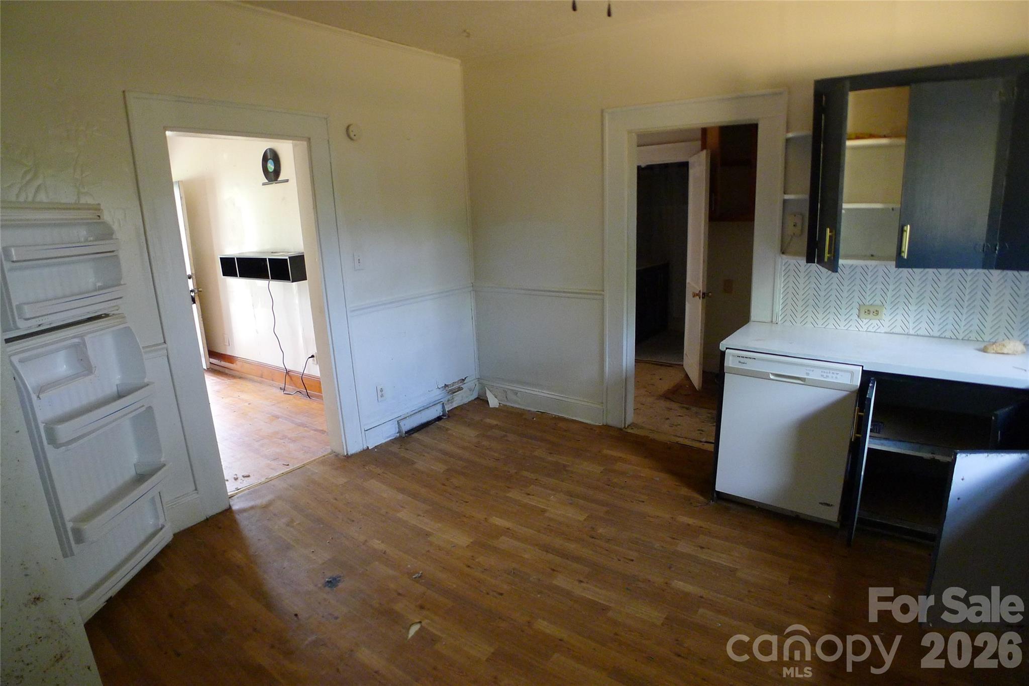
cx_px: 514
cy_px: 343
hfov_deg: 73.7
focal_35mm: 24
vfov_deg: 53.1
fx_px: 686
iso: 400
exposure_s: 1/60
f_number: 2
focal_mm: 5.1
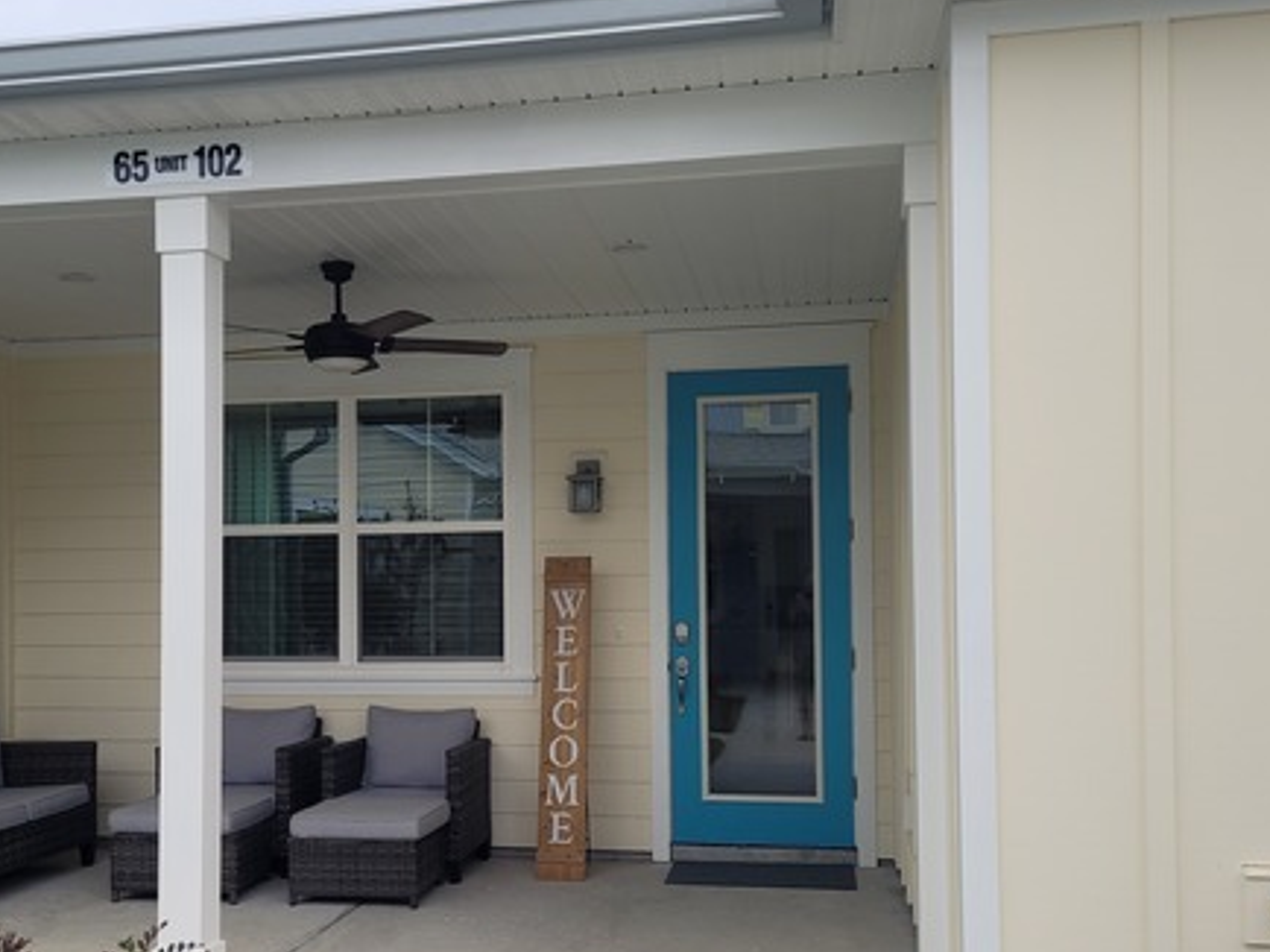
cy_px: 592
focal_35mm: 40
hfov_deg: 46.6
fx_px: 1467
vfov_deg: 35.7
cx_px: 531
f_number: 1.8
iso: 64
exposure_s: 1/120
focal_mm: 5.4
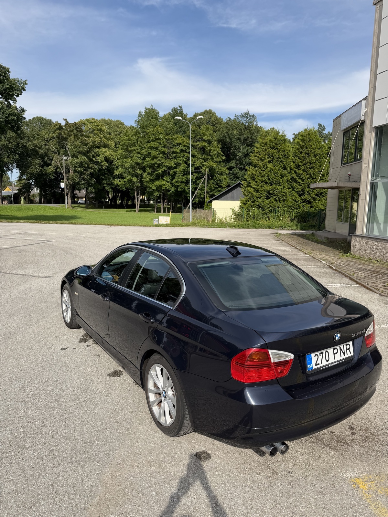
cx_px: 194
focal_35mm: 24
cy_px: 258
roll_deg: -1.2
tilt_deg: -9.3
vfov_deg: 71.6
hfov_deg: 56.8
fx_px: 359
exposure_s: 1/4167
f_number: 1.78
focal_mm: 6.76
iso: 80
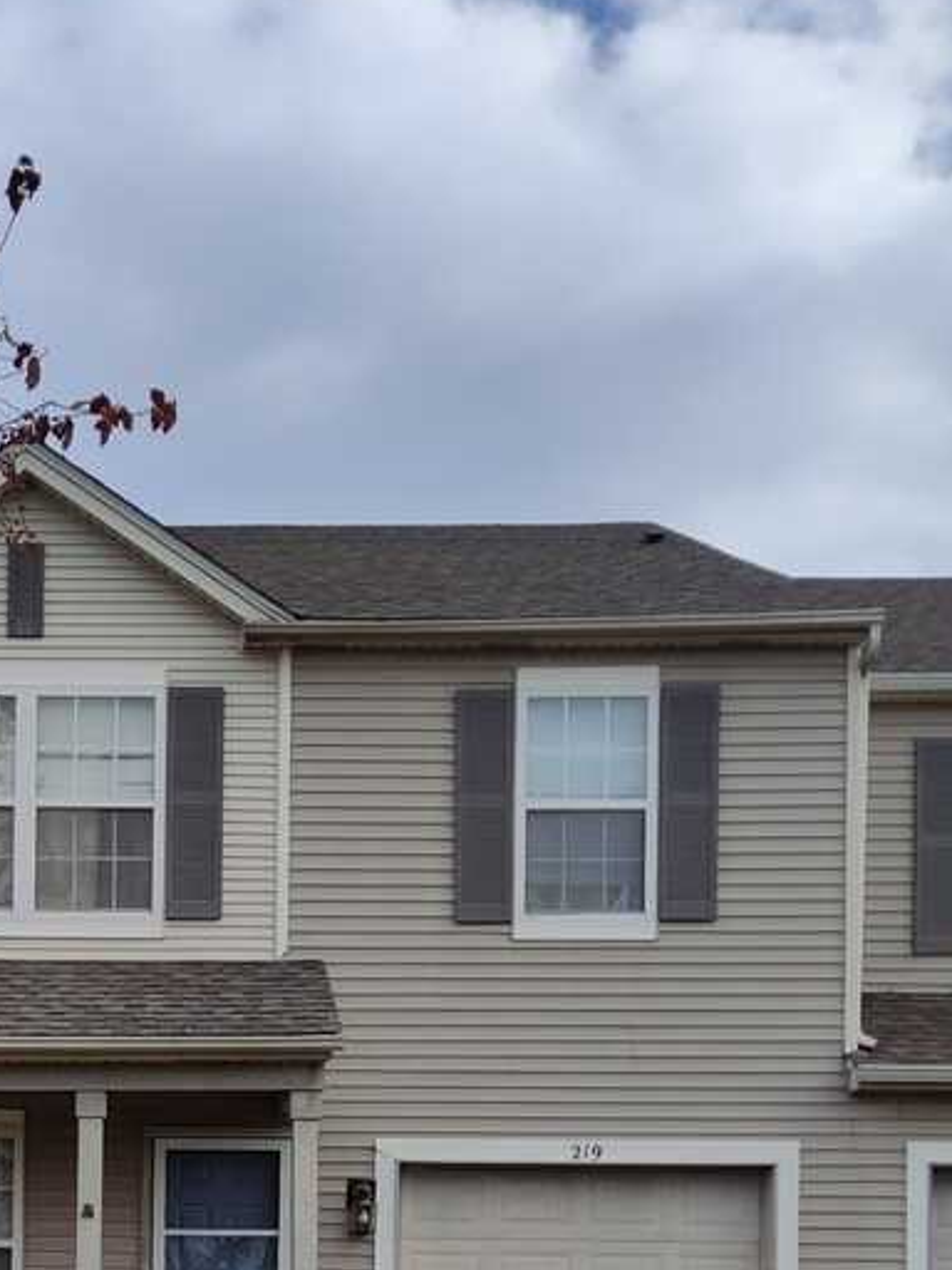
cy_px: 1228
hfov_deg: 25.0
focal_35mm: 57
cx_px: 117
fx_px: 2090
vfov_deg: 31.6
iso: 112
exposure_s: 1/2049
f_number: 1.79
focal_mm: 4.71
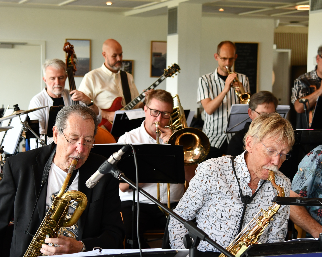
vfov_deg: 19.7
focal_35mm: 78
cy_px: 128
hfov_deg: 24.4
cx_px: 139
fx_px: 743
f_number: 4
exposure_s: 1/200
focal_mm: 46
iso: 800
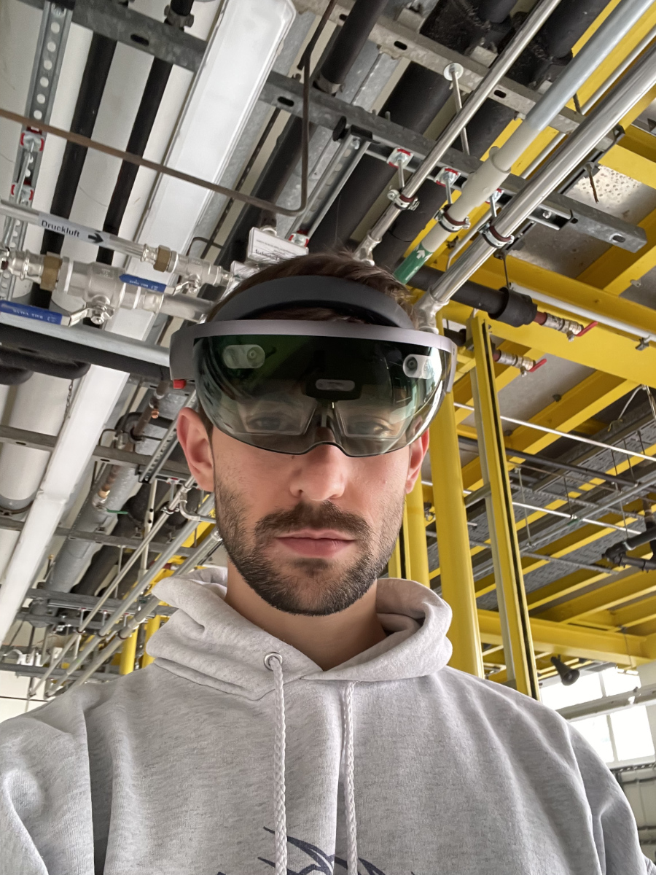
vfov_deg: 60.0
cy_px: 438
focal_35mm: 30
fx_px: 758
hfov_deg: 46.8
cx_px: 328
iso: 160
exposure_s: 1/60
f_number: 2.2
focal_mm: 2.7
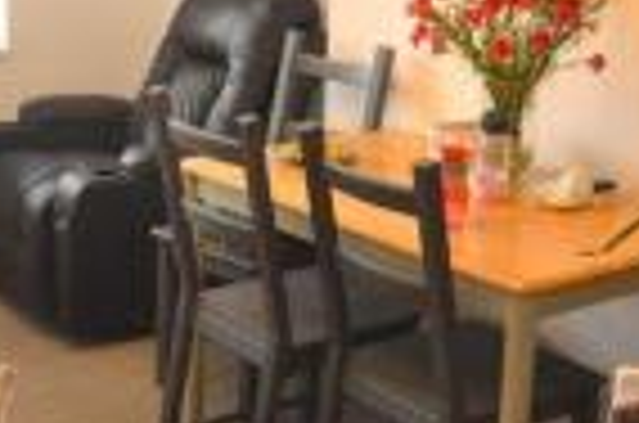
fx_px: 1340
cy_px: 155
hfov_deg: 26.6
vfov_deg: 17.9
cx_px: 189
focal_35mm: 76
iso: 1400
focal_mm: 15
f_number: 4
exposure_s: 1/60
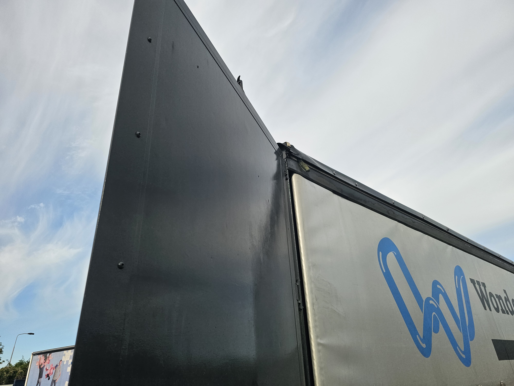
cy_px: 193
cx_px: 257
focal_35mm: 23
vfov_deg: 58.9
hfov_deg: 73.9
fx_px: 342
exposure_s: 1/2000
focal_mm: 6.3
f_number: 1.7
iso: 40
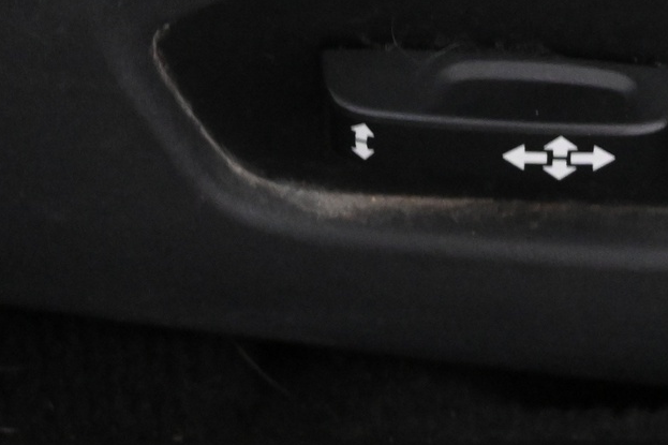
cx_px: 741
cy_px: -103
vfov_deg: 8.7
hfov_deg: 12.9
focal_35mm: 156
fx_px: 2894
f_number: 5.6
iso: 7200
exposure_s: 1/60
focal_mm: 40
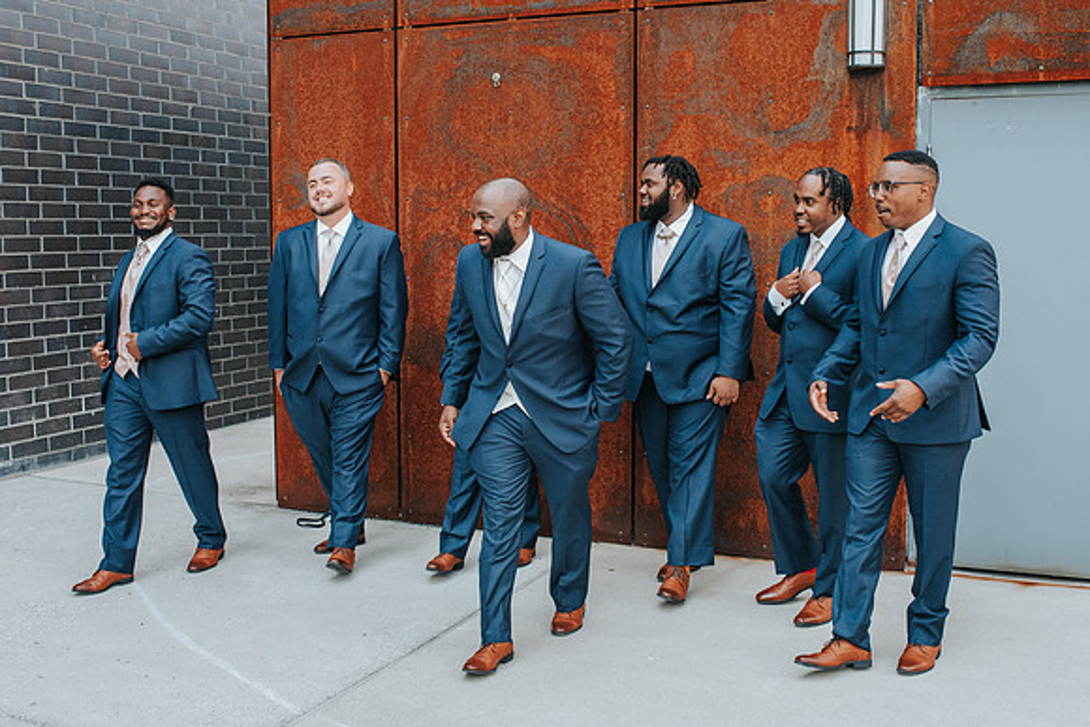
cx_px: 522
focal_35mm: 42
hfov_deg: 46.8
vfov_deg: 32.2
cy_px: 333
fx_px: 1259
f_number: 4
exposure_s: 1/2000
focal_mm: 35
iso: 2800
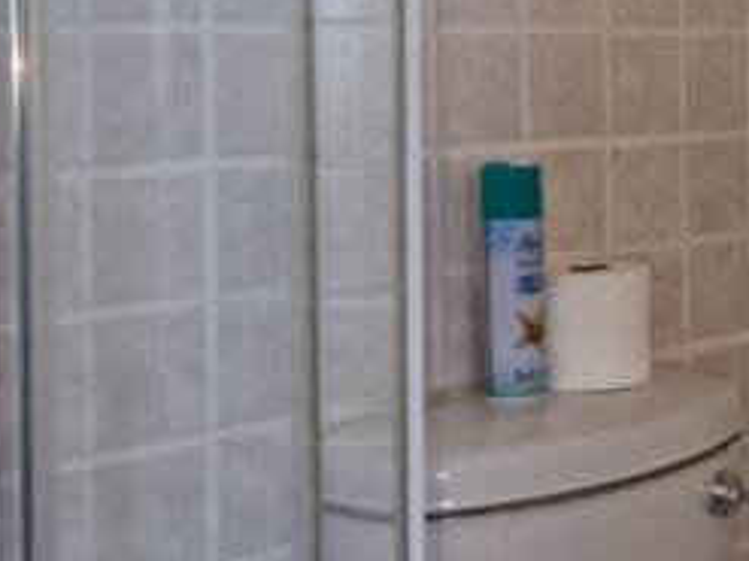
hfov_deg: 22.5
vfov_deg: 17.4
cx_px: 728
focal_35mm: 84
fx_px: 1817
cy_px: 82
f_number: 2
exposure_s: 1/50
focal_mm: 5.9
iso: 32
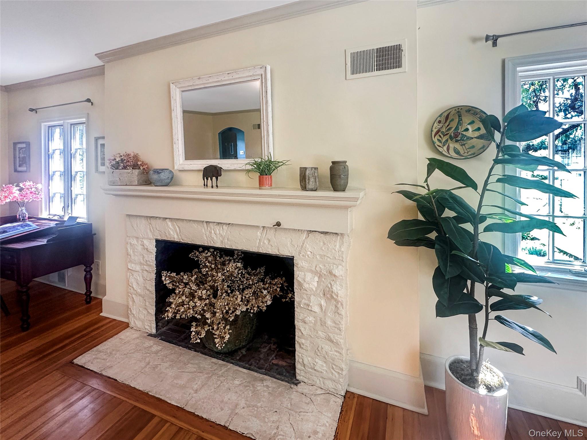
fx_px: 237
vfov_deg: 85.7
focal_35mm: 14
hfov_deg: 102.1
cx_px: 294
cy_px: 220
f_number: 2.2
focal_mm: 2.22
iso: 160
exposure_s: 1/60
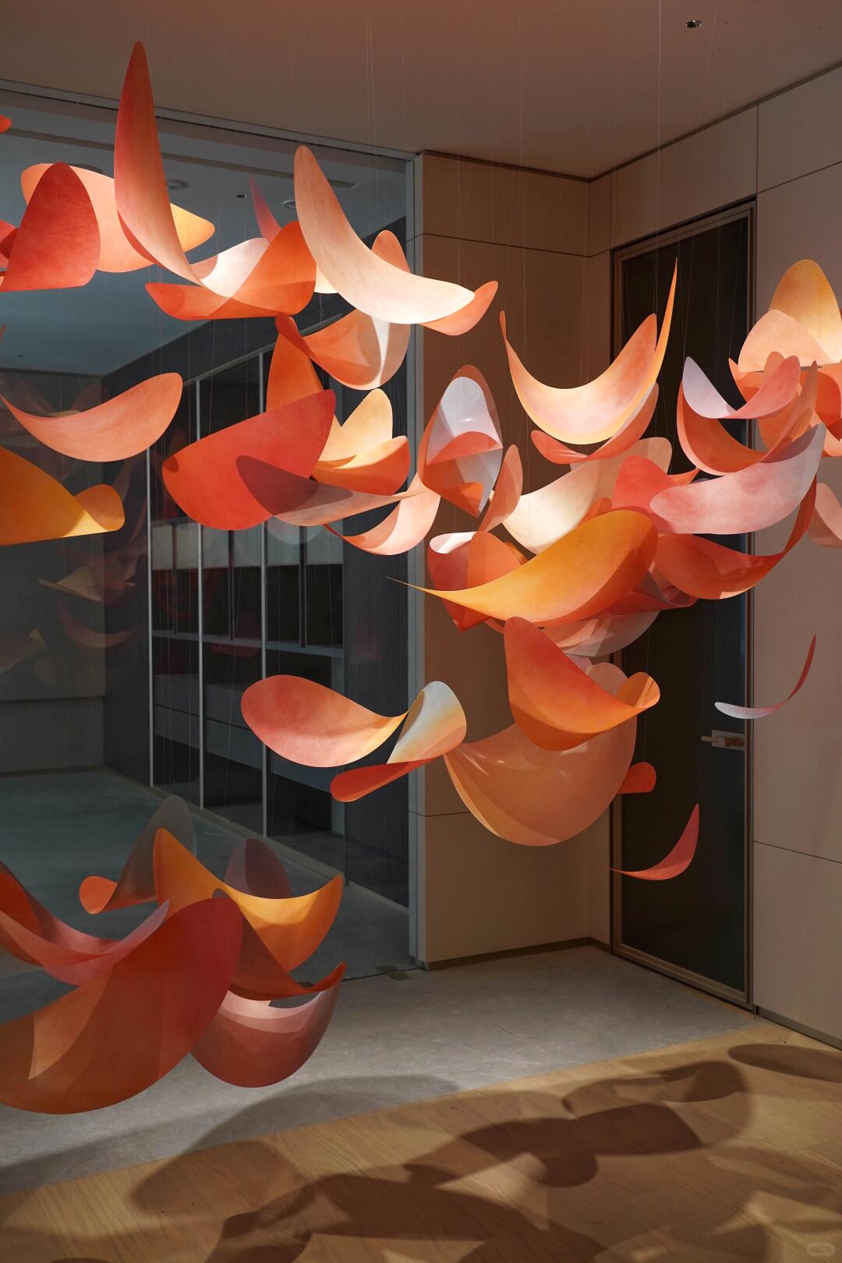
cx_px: 421
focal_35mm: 35
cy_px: 632
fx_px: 1228
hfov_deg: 37.9
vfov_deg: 54.4
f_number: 5
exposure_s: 1/60
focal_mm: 35
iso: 1000
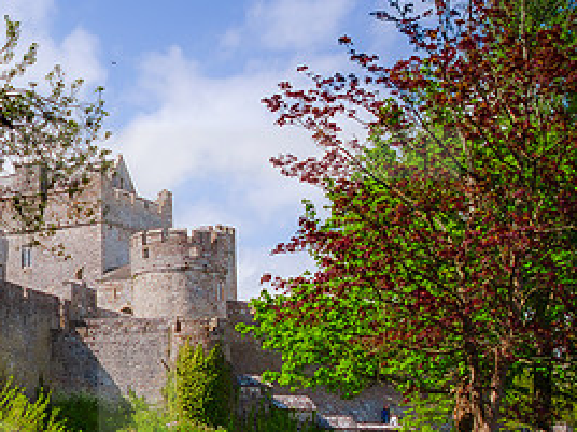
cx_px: -165
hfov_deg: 23.4
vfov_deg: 19.7
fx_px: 1233
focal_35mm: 74
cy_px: 336
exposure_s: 1/500
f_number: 3.5
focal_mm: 18
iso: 200
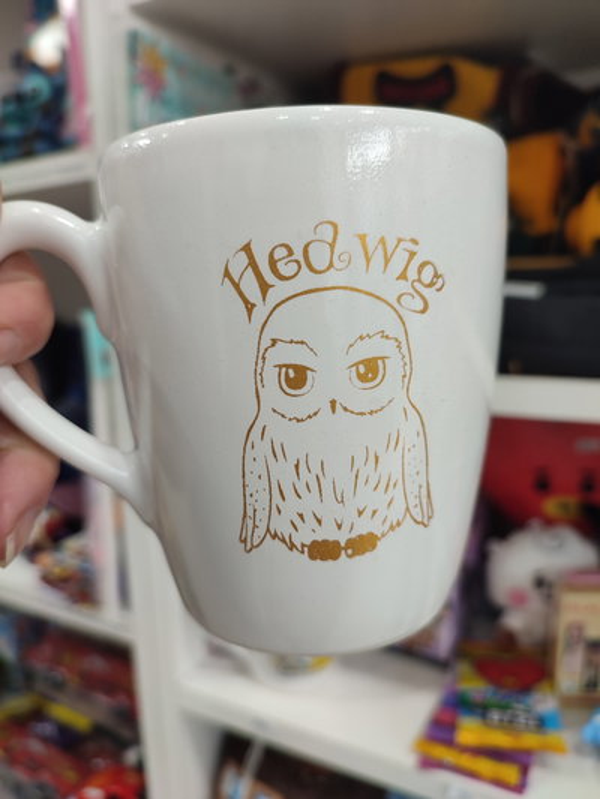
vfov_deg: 69.4
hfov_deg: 54.9
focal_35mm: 25
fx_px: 578
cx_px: 300
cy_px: 400
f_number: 1.9
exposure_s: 1/33
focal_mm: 6.04
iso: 290
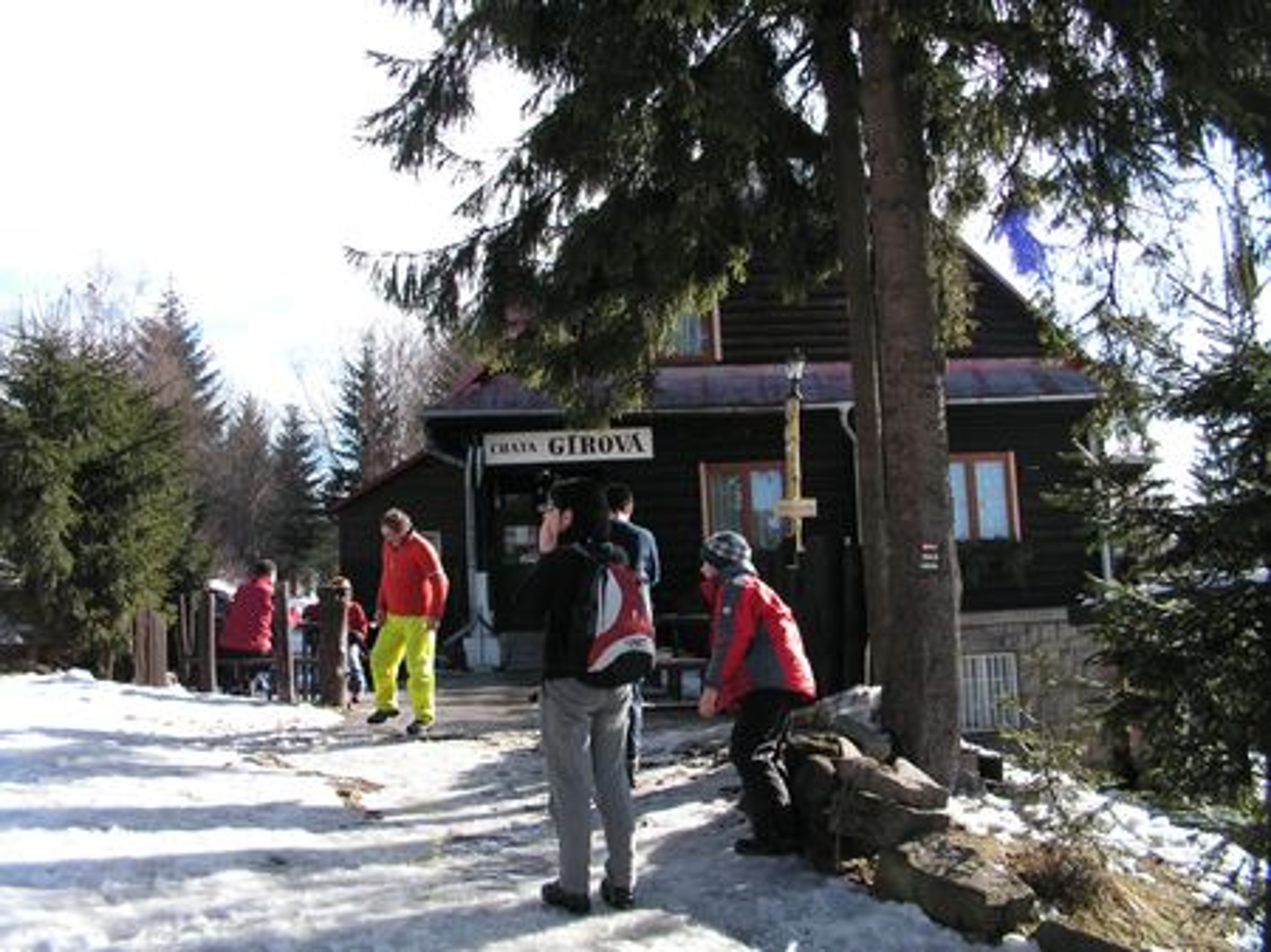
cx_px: 636
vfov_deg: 39.6
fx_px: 1321
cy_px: 476
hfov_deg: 51.4
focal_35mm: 36
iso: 50
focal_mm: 6
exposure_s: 1/250
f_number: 3.2
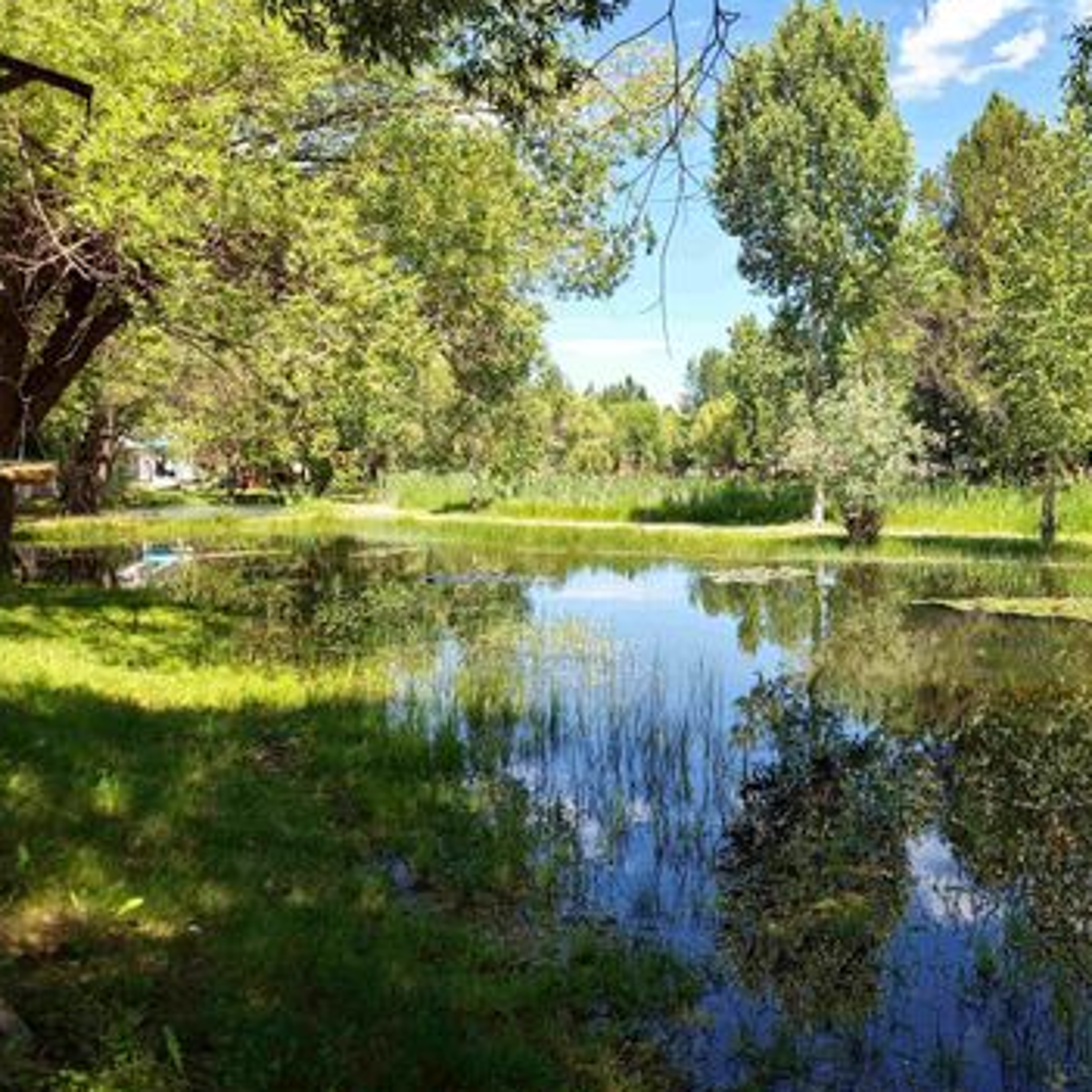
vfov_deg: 55.6
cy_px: 524
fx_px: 1035
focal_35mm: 29
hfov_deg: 54.3
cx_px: 747
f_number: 1.8
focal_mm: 5.4
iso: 20
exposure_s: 1/538
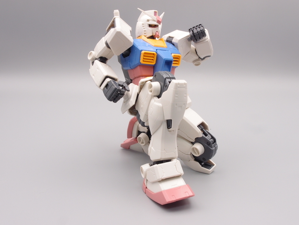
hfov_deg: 45.8
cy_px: 112
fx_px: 354
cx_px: 150
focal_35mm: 41
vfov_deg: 35.1
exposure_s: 1/8
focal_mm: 8.99
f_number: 8
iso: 100
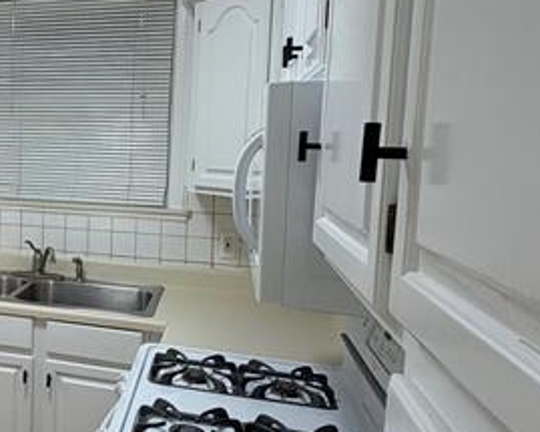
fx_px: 623
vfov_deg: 38.2
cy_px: 201
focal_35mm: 39
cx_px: -8
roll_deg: -1.5
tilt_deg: -4.5
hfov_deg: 40.6
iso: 200
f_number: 2.2
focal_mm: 2.22
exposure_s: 1/120
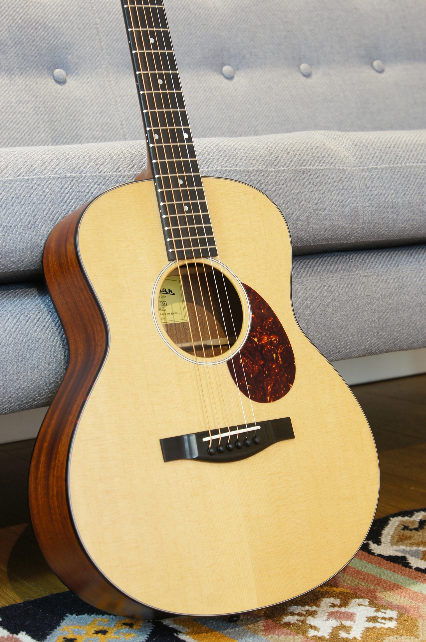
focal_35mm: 82
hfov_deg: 16.5
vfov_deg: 24.6
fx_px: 1468
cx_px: 213
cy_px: 321
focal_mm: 55
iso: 100
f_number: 7.1
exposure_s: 1/3
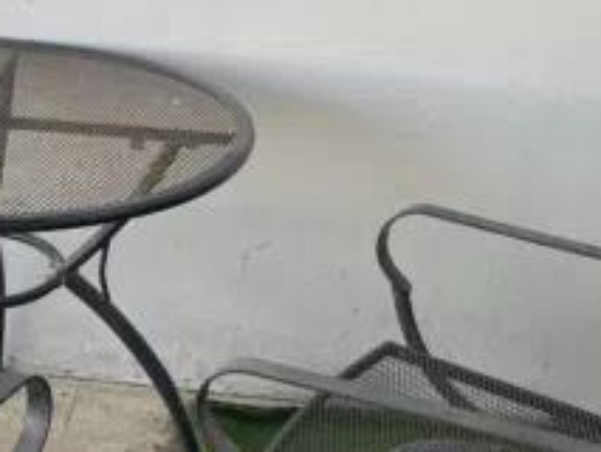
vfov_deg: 18.8
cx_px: -34
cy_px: 353
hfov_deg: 23.7
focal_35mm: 78
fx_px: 1355
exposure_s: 1/205
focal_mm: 4.25
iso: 32
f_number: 1.8
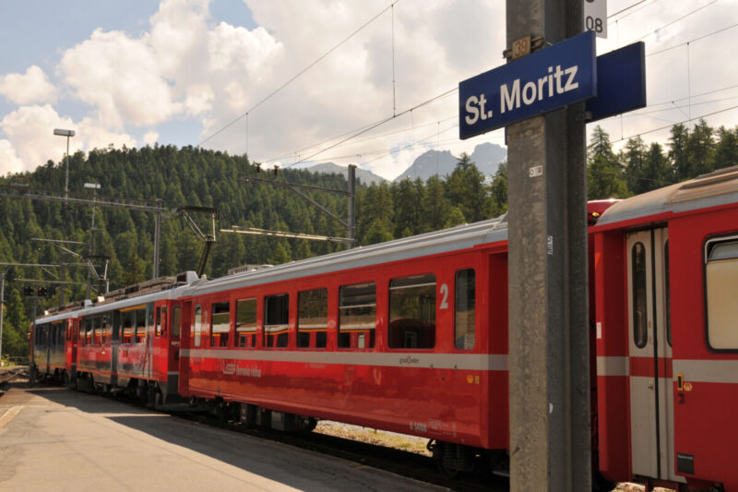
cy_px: 246
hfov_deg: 41.1
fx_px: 984
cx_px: 369
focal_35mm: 48
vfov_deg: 28.1
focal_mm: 32
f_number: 16
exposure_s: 1/200
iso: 160
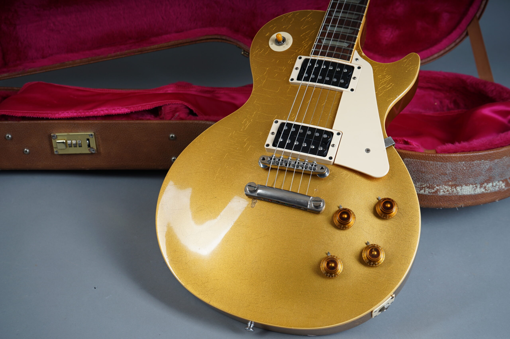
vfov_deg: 31.8
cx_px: 255
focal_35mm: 42
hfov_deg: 46.4
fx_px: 594
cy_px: 170
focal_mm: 42
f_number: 8
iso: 125
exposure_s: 1/160
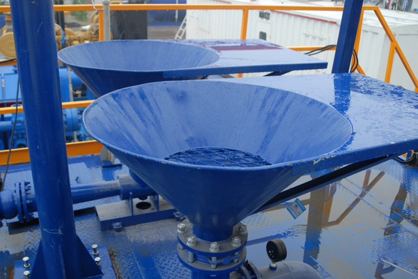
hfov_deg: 53.1
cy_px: 140
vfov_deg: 36.9
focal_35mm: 36
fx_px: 418
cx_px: 209
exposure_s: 1/160
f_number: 4.5
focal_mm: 24
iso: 320
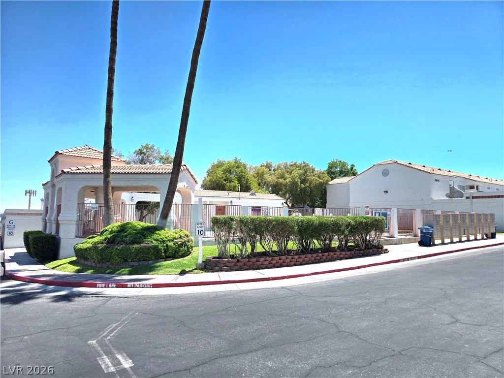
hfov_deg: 73.9
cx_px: 252
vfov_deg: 58.9
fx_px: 335
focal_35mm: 23
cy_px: 189
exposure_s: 1/3333
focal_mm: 5.4
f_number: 1.8
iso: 32
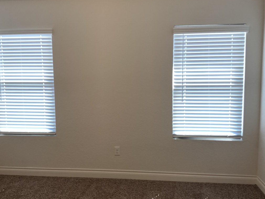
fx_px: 283
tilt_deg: -5.0
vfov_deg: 38.7
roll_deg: +0.4
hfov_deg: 50.1
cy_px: 105
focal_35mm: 37
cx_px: 126
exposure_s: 1/120
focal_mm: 4.25
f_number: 1.8
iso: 64
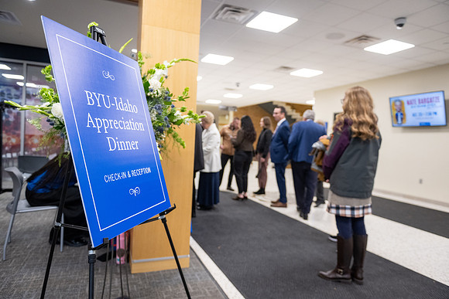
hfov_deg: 73.7
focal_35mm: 24
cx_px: 224
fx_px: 299
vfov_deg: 53.2
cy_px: 150
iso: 2000
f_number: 2.8
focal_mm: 24
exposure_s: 1/250
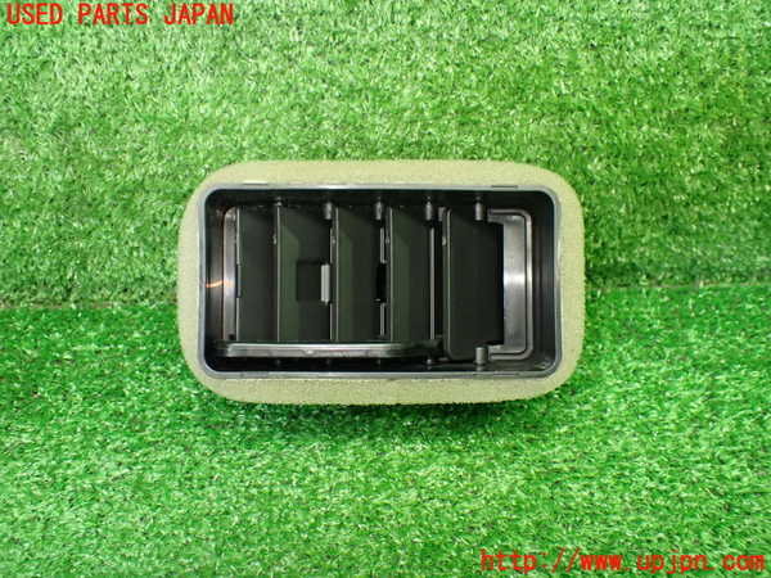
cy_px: 289
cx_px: 386
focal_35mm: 30
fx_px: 668
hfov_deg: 60.0
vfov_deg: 46.8
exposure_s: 1/100
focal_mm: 5.4
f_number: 2.3
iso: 800
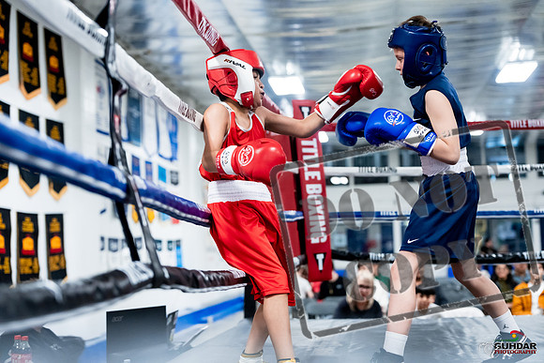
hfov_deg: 38.2
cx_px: 272
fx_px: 786
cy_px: 182
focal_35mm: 52
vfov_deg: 26.0
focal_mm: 52
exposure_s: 1/800
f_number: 2.2
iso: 4000
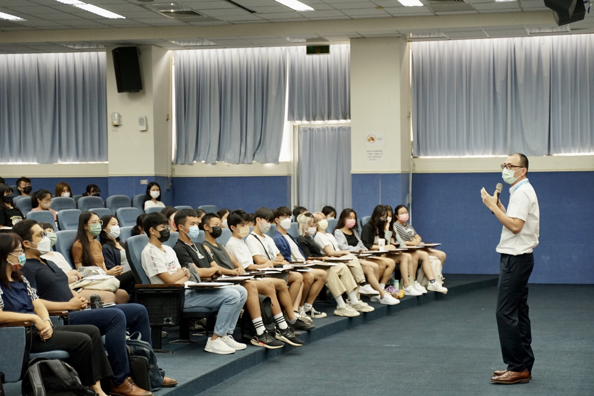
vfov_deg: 24.2
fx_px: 924
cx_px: 297
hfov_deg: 35.6
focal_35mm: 56
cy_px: 198
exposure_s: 1/640
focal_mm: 56
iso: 2000
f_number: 2.8
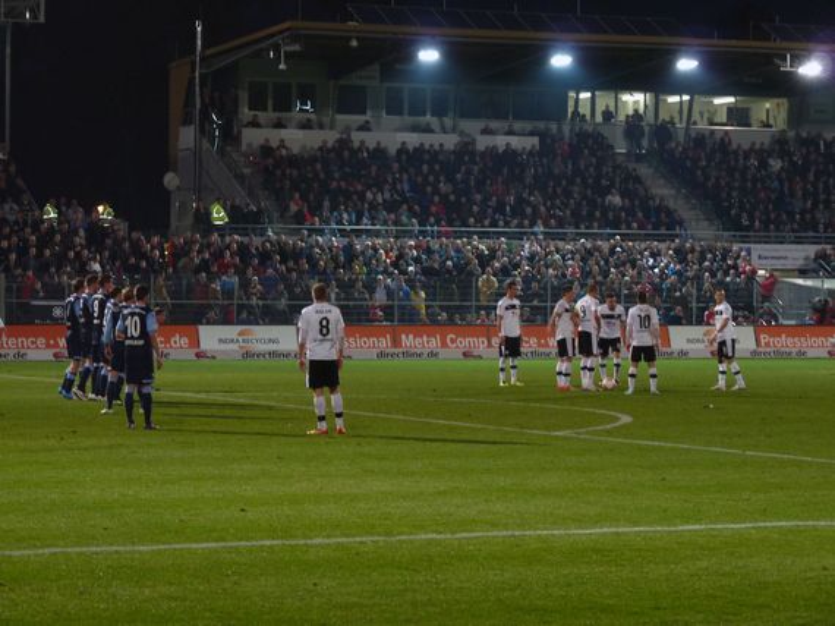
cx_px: 418
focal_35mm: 117
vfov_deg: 12.7
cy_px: 313
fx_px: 2821
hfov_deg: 16.8
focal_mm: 20.8
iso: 250
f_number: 3.6
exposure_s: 1/40
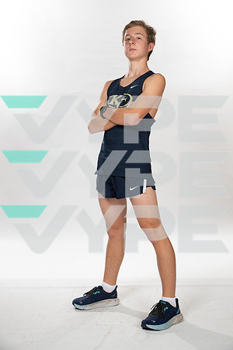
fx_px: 563
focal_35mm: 58
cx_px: 116
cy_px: 175
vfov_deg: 34.5
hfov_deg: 23.4
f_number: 7.1
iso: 800
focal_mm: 58
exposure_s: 1/320
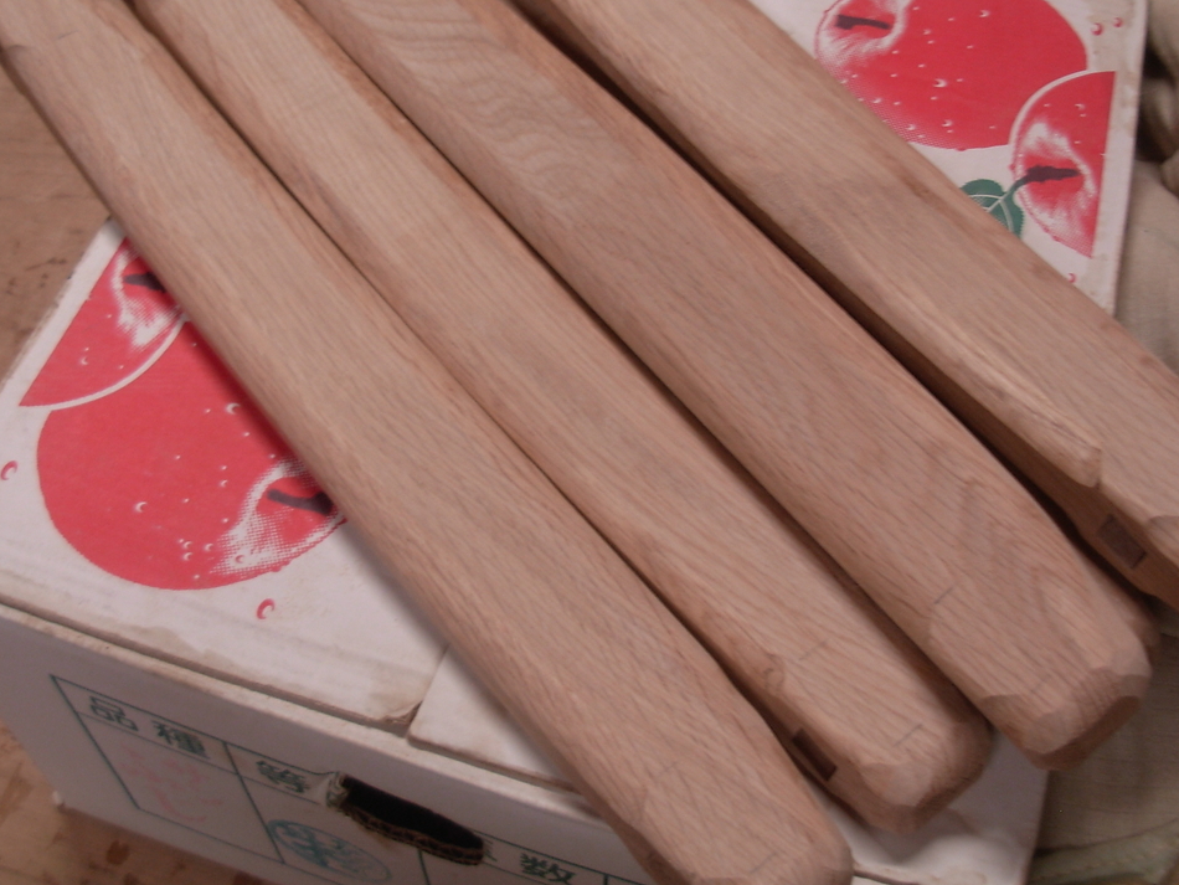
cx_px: 590
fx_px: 1635
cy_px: 353
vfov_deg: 30.2
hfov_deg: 39.6
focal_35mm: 48
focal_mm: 6.3
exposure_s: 1/12.6
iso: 79
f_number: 2.9
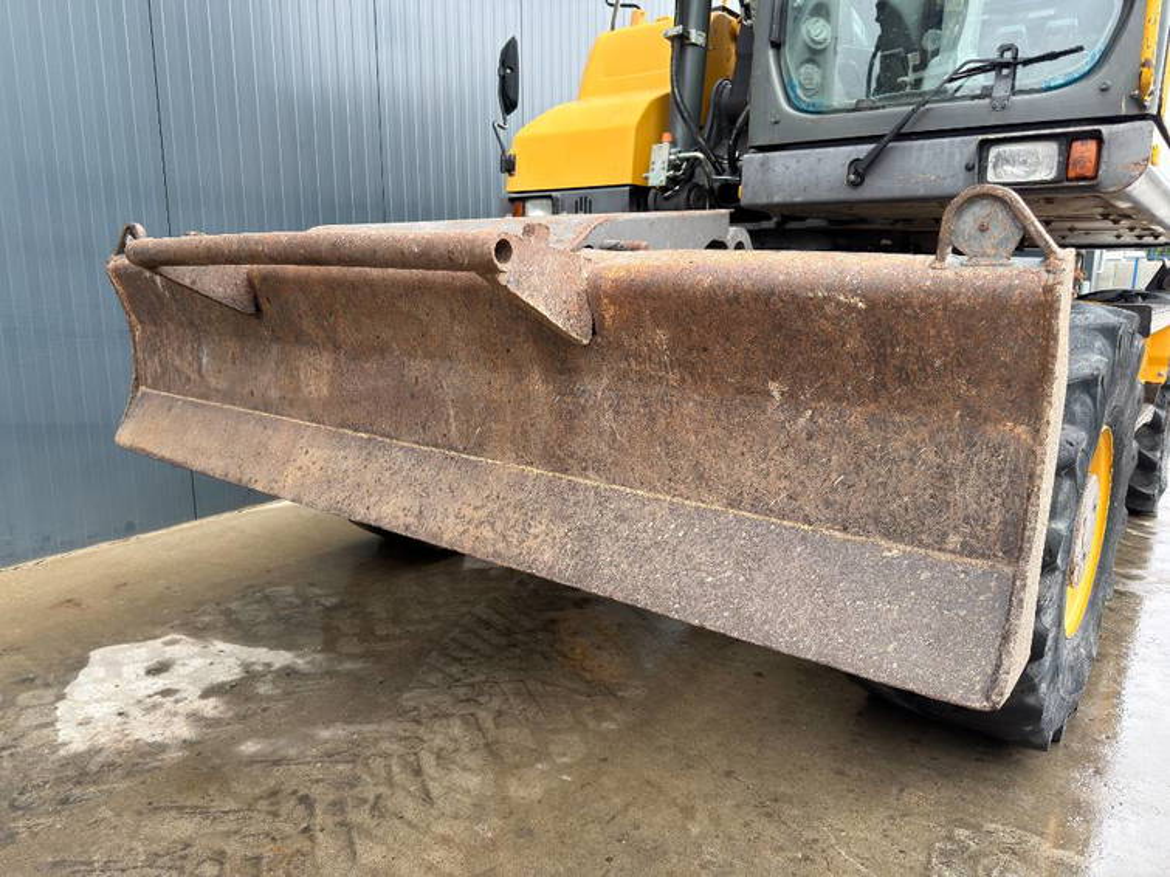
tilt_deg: -10.4
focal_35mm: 24
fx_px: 811
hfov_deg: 71.6
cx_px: 585
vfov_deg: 56.8
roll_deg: -0.8
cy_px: 438
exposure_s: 1/417
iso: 80
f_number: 1.78
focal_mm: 6.76
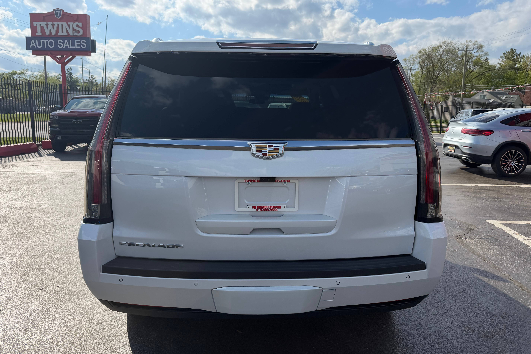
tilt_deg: -6.8
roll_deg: -0.9
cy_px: 159
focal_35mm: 25
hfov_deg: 71.5
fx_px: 369
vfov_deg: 51.2
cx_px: 266
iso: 100
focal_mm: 6.76
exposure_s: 1/6711
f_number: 1.78
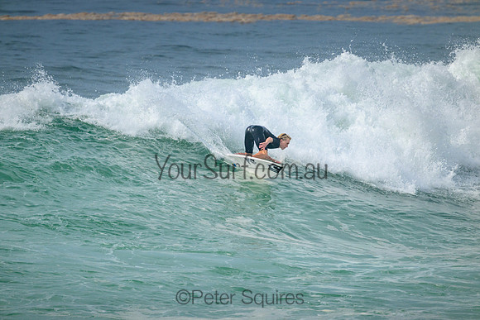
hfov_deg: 2.6
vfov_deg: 1.7
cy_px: 160
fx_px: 10669
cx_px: 240
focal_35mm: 800
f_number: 11
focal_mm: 800
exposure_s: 1/2500
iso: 720
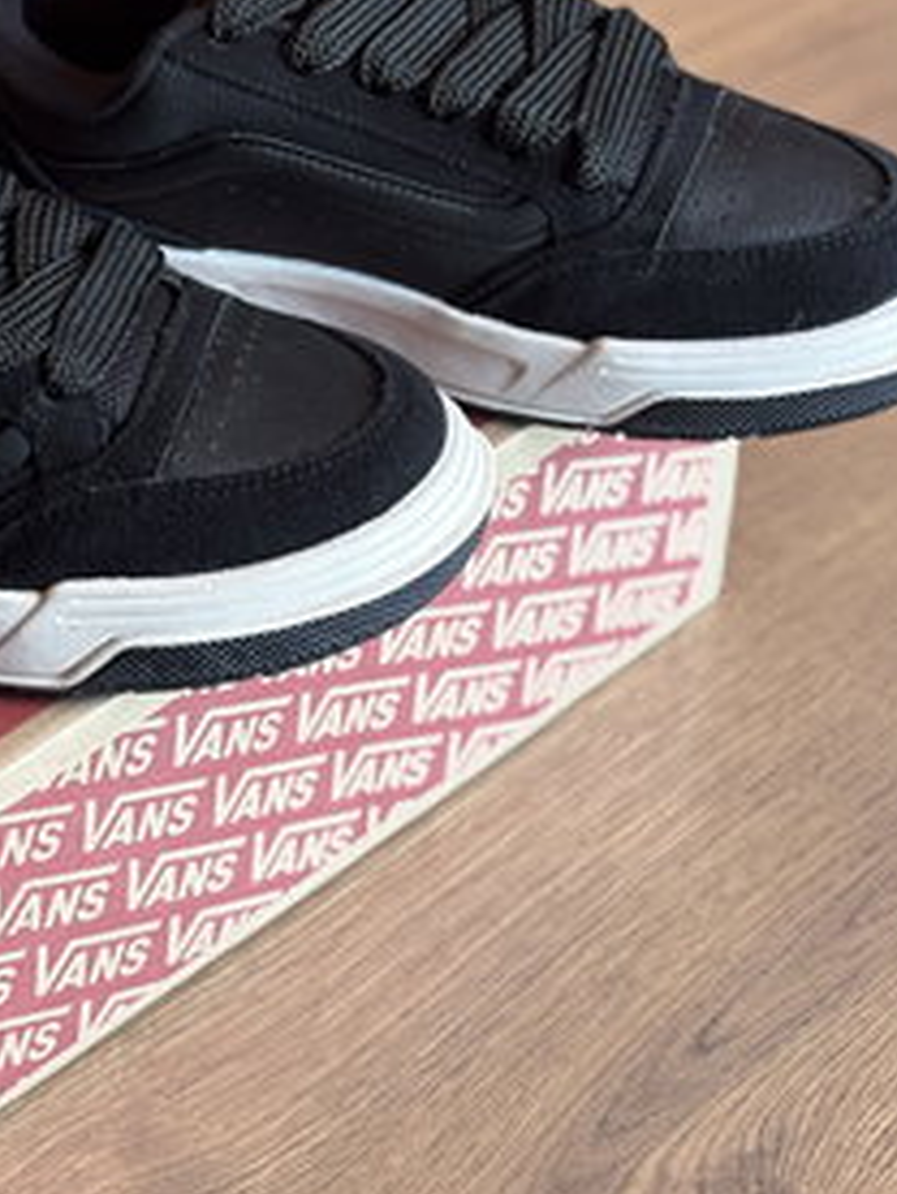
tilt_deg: -35.6
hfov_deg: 14.7
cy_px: 261
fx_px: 3452
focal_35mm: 100
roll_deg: +1.4
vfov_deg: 19.5
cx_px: 160
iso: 125
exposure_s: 1/50
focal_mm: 5.96
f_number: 1.6
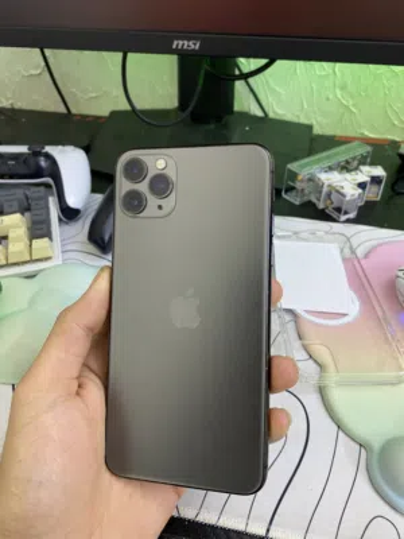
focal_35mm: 26
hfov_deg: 53.1
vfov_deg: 67.3
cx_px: 202
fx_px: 405
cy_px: 270
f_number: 1.8
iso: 125
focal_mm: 4.25
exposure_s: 1/54
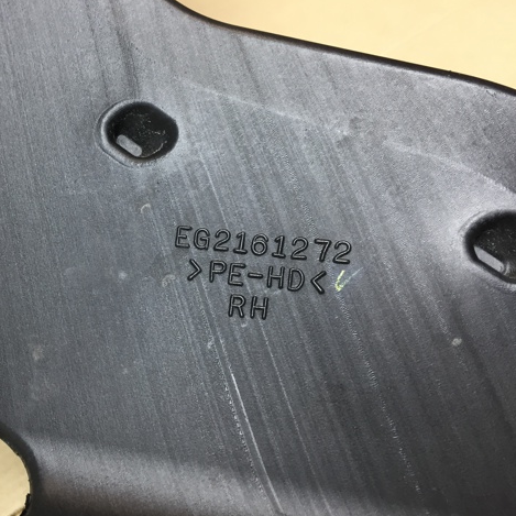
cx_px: 169
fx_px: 590
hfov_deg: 46.4
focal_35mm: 35
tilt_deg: -53.9
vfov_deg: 47.2
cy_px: 260
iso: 100
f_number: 2.2
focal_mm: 4.15
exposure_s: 1/33
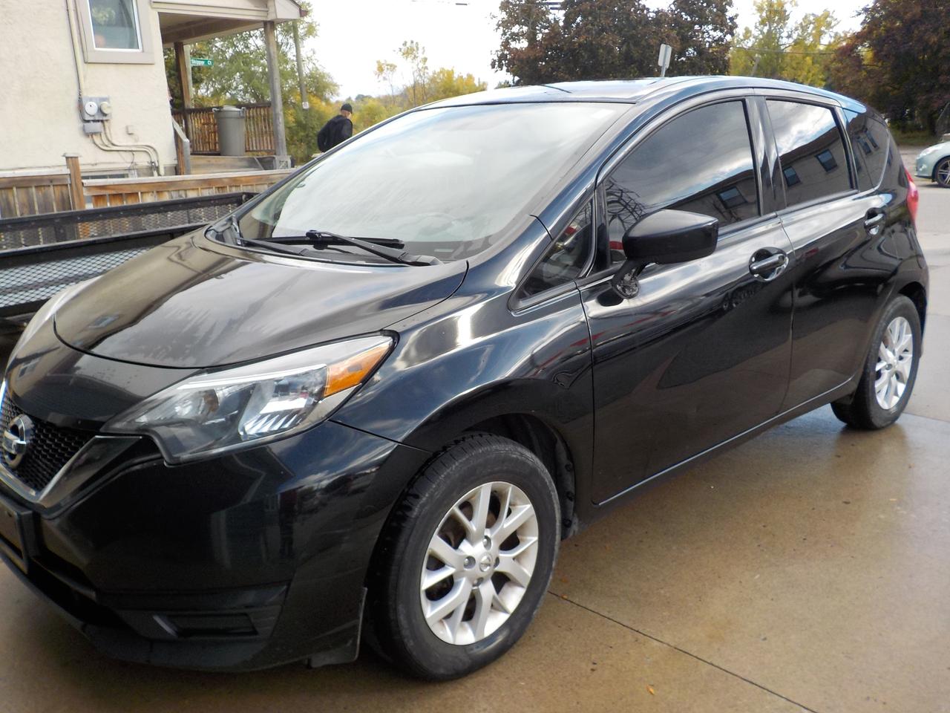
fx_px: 823
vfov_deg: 46.8
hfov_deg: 60.0
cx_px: 475
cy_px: 356
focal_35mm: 30
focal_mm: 4.1
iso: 125
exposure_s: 1/250
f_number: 3.3
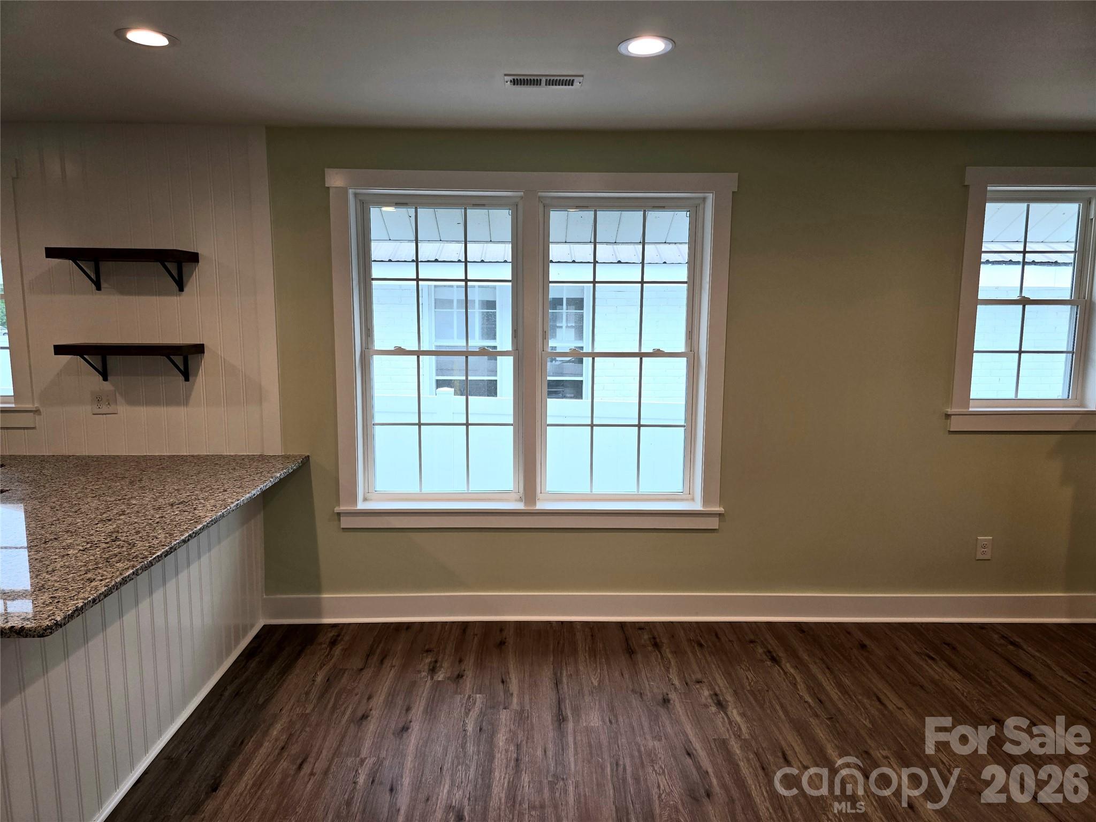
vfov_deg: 58.9
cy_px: 411
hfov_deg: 73.9
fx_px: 728
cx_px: 548
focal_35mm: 23
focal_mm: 6.3
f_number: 1.7
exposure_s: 1/60.2
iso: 25
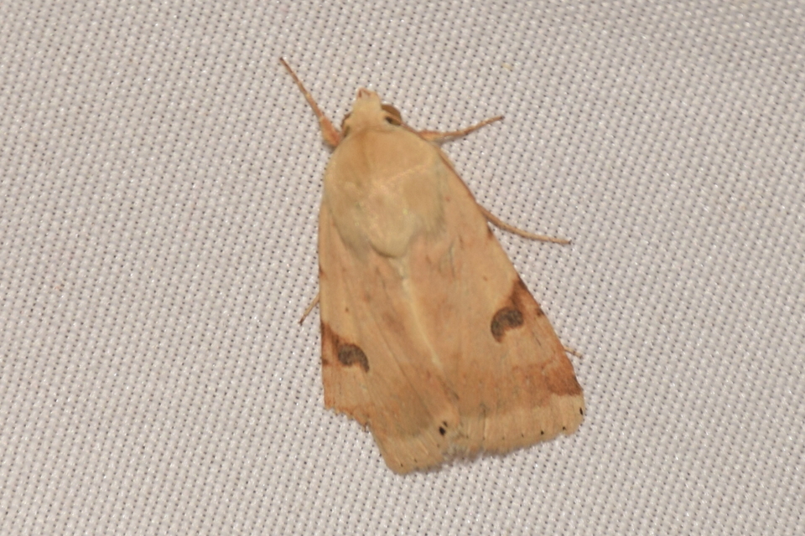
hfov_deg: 9.8
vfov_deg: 6.5
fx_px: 4695
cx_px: 402
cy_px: 268
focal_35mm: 210
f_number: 10
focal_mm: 140
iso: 125
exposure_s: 1/160
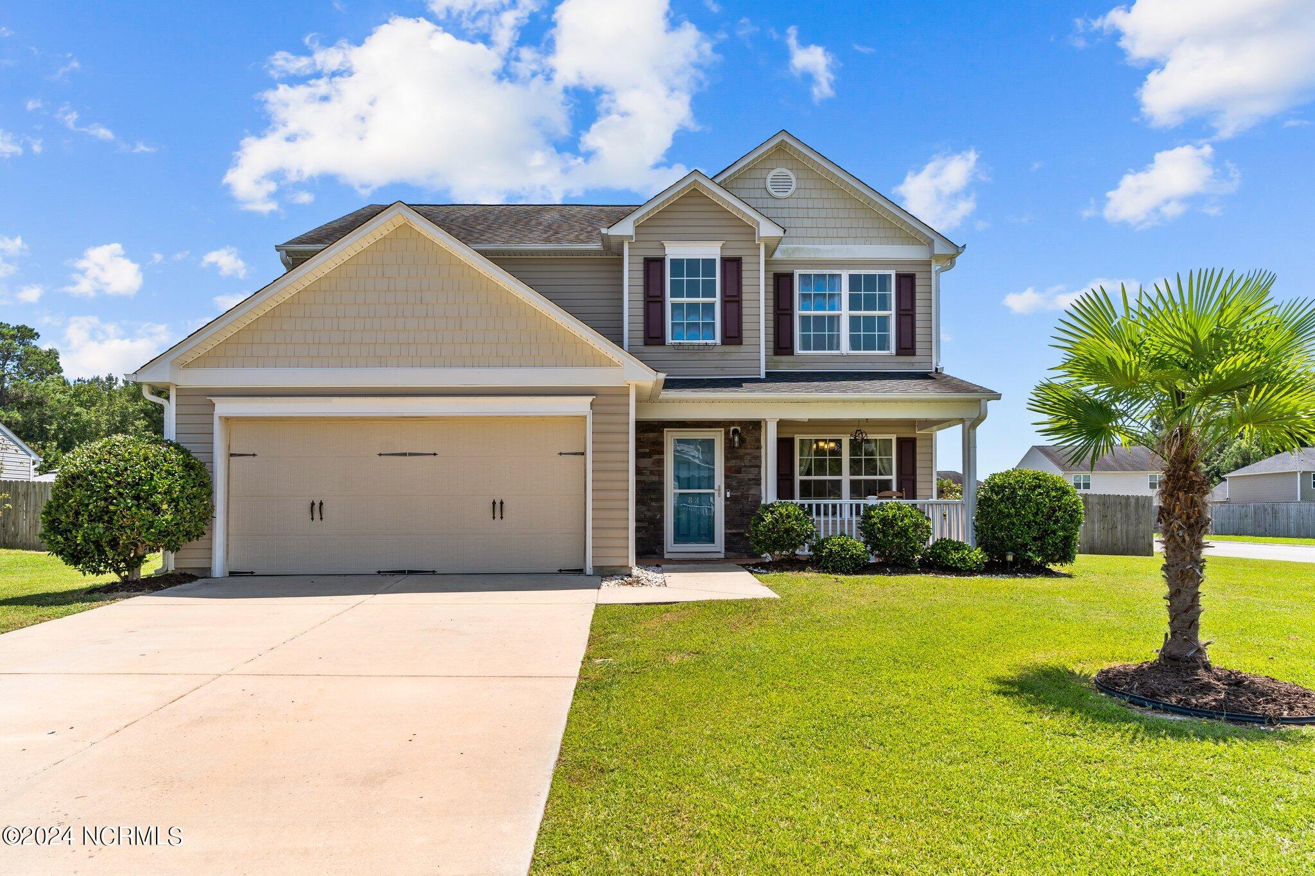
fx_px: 840
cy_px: 438
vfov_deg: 55.1
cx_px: 658
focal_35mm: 23
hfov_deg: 76.1
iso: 100
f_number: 7.1
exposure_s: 1/320
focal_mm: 23
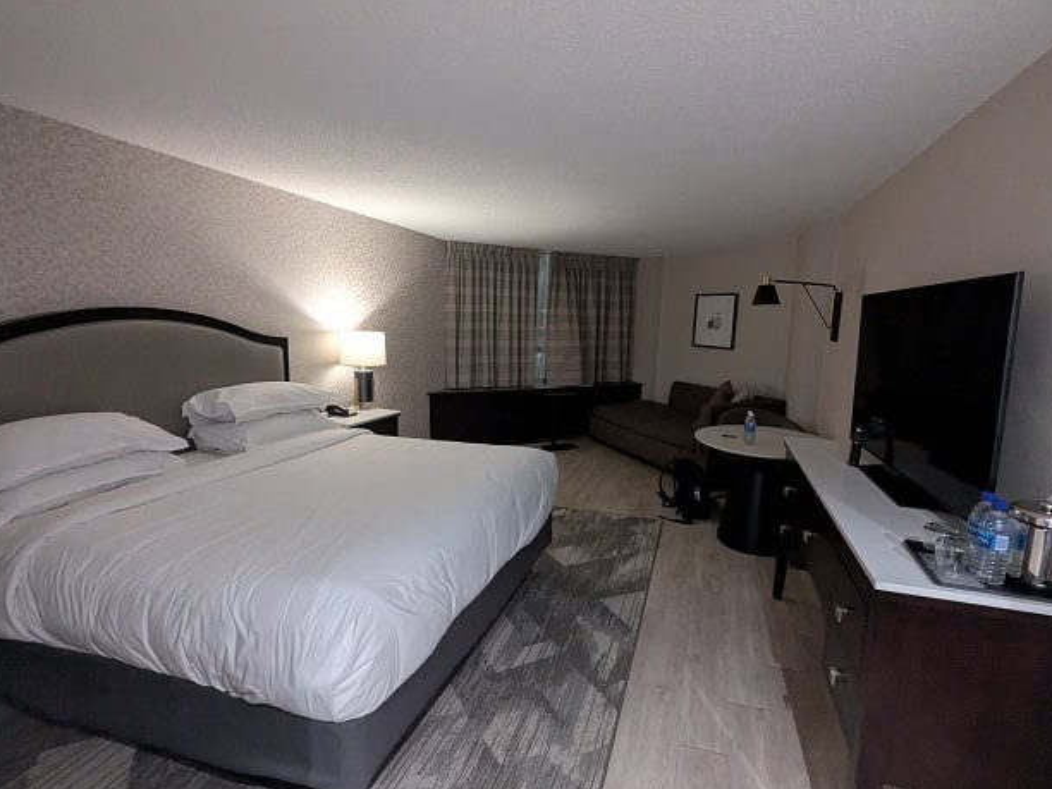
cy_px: 401
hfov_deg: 91.0
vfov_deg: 74.7
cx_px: 547
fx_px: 517
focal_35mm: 17
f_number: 2.2
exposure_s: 1/24
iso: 543
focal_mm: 2.4
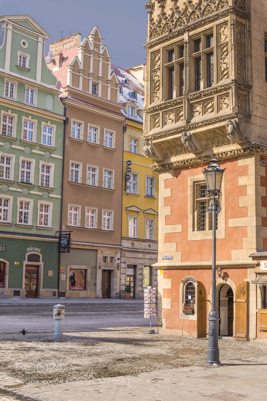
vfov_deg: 39.6
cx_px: 134
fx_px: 556
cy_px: 200
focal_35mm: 50
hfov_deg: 27.0
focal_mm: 50
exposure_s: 1/100
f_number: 16
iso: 160
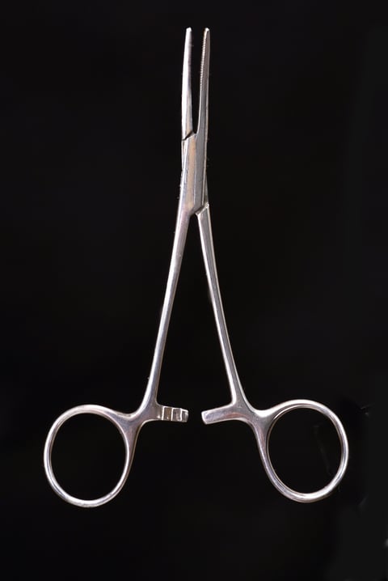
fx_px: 968
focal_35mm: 60
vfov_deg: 33.4
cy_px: 290
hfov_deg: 22.7
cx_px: 194
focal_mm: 60
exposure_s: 1/125
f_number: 8
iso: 250
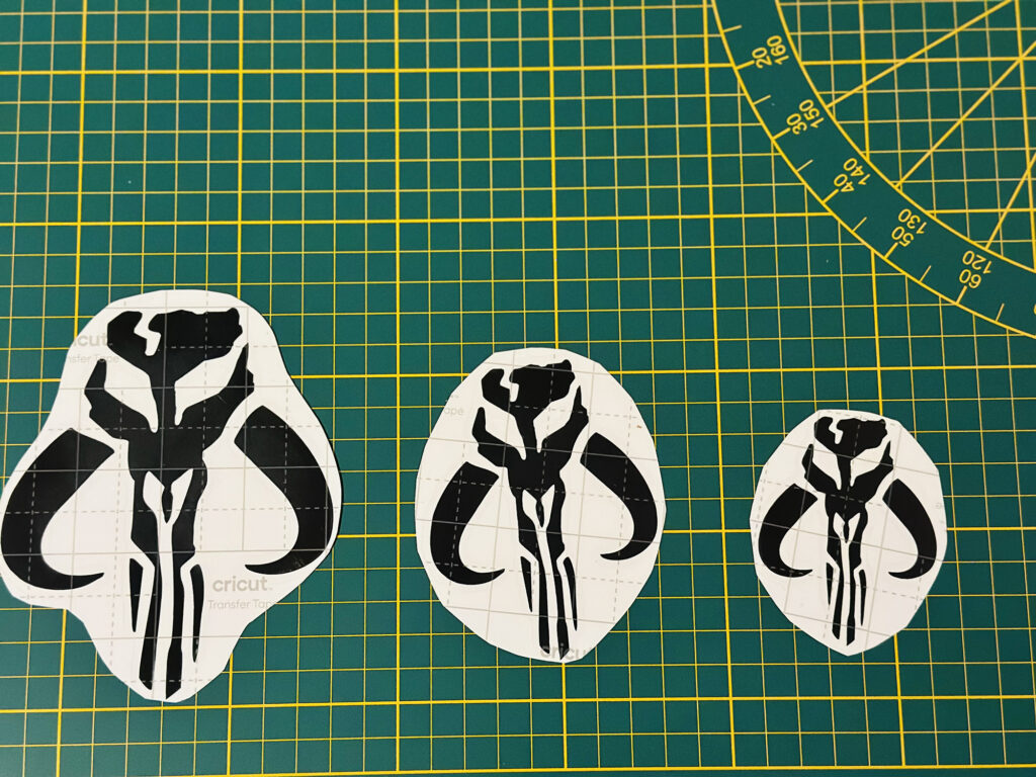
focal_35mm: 48
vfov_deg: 30.3
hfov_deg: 39.7
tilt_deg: -80.0
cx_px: 518
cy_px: 388
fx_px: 1437
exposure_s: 1/34
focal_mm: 6.86
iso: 800
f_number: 1.78
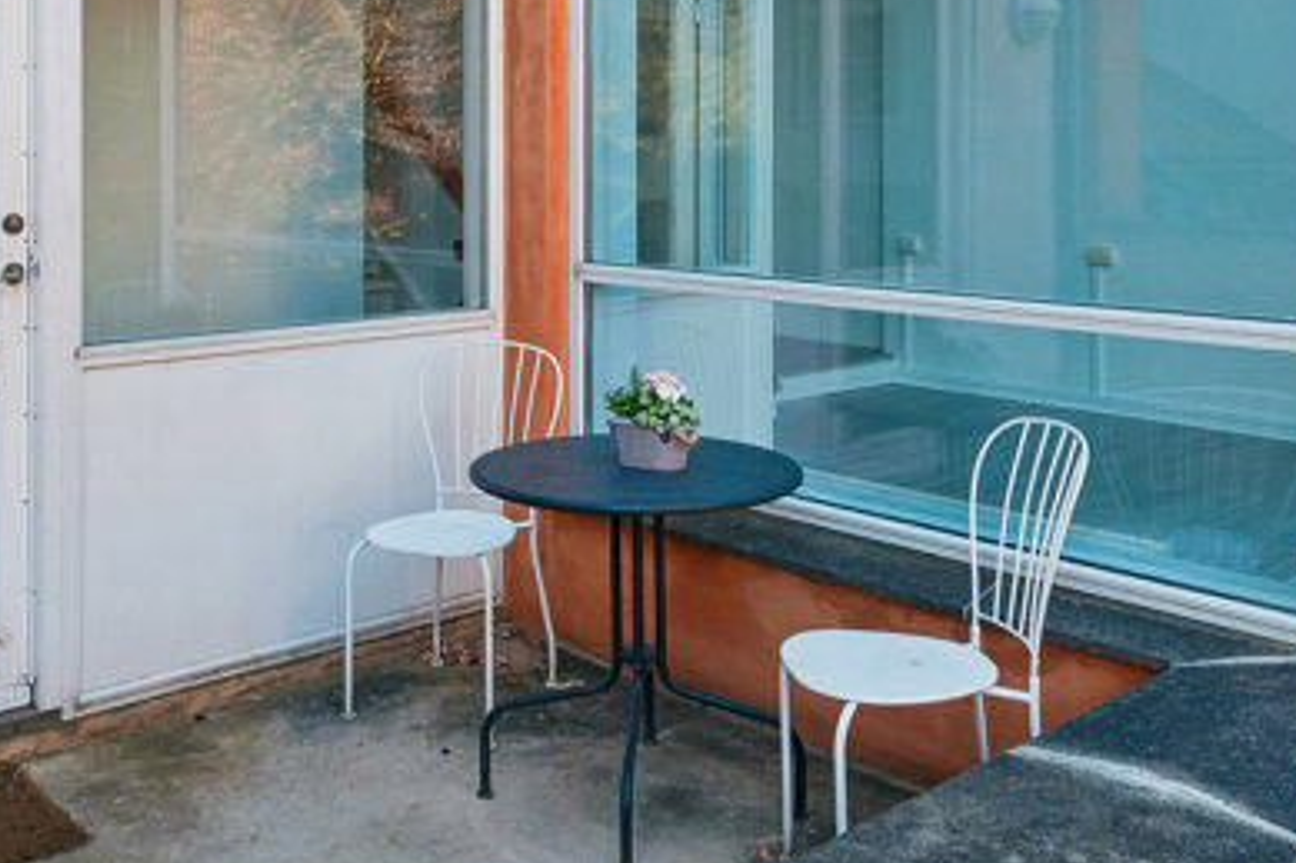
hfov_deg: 51.4
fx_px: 1331
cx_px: 490
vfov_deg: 35.0
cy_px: 195
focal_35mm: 37
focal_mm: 12
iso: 400
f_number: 10
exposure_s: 1/160
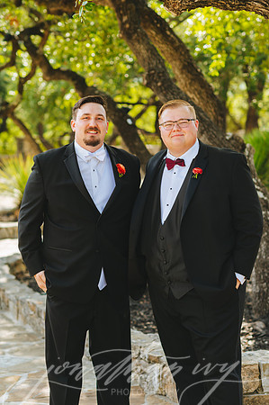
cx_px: 134
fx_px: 955
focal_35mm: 85
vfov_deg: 23.9
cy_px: 202
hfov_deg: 16.0
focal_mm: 85
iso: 320
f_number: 3.5
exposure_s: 1/800
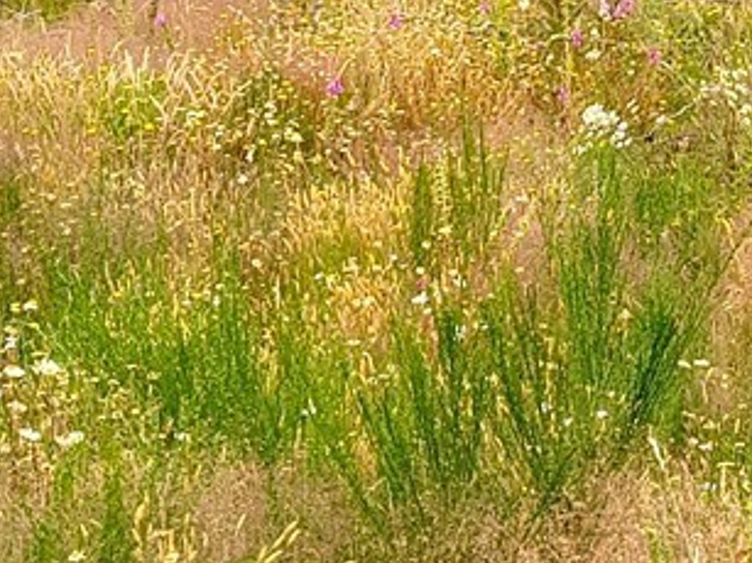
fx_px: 2714
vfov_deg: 11.4
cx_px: 691
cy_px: -255
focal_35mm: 125
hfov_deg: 15.6
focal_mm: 5.56
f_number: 1.8
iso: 101
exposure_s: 1/1785
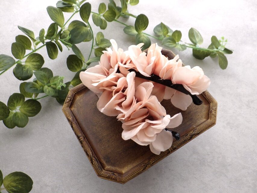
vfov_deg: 41.8
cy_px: 96
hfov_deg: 54.0
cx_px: 128
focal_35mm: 34
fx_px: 252
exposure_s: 1/50
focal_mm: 6.1
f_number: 3.8
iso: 160
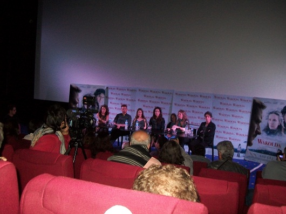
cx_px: 143
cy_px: 107
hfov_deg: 51.4
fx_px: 297
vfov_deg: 39.6
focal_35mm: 36
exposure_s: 1/30
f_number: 2.7
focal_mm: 6
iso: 240
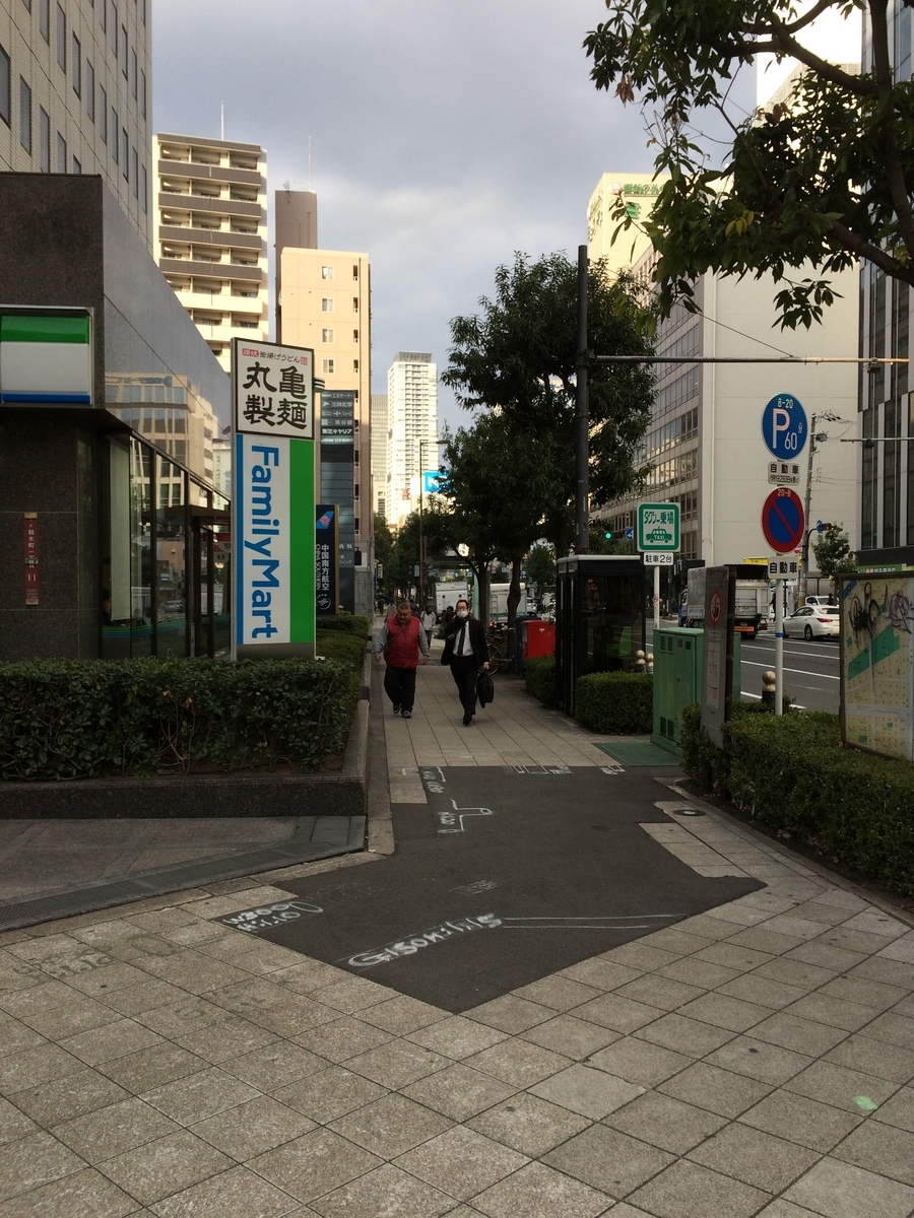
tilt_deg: -4.4
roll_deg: +1.6
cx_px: 457
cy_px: 609
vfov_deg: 61.7
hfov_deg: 48.2
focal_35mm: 29
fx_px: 1021
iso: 32
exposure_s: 1/892
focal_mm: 4.15
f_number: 2.2
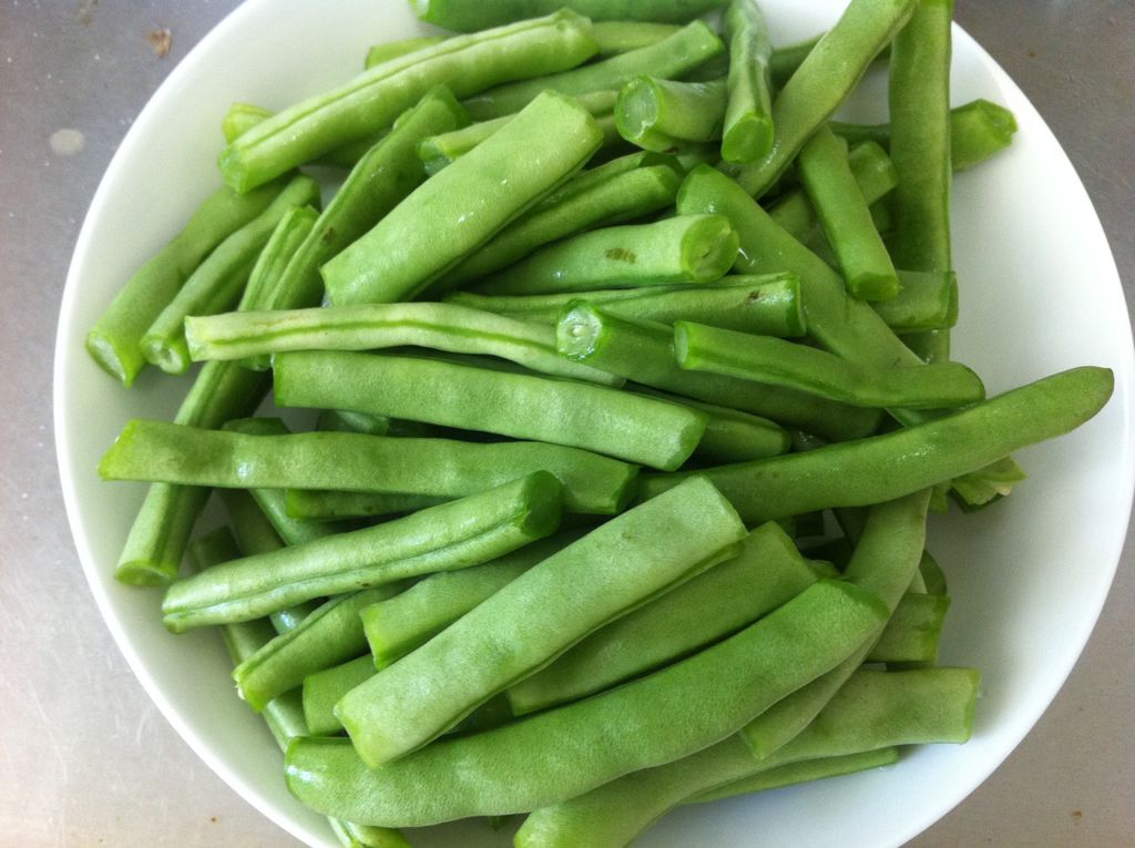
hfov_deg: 52.7
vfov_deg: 40.6
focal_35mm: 35
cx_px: 568
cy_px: 424
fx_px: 1146
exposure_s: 1/15
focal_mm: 3.85
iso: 125
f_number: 2.8
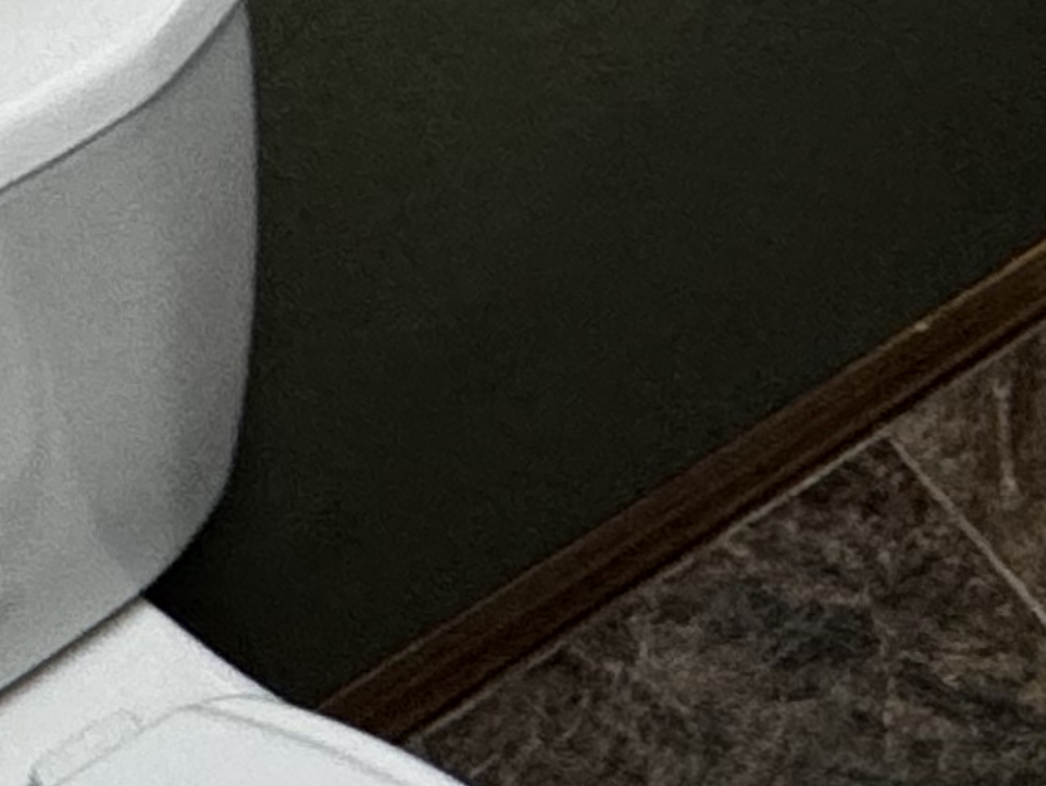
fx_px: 2993
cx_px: 2142
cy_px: -1194
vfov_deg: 11.7
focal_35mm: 99
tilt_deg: -21.9
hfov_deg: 15.5
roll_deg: -5.2
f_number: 2.2
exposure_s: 1/120
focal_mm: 2.22
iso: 160
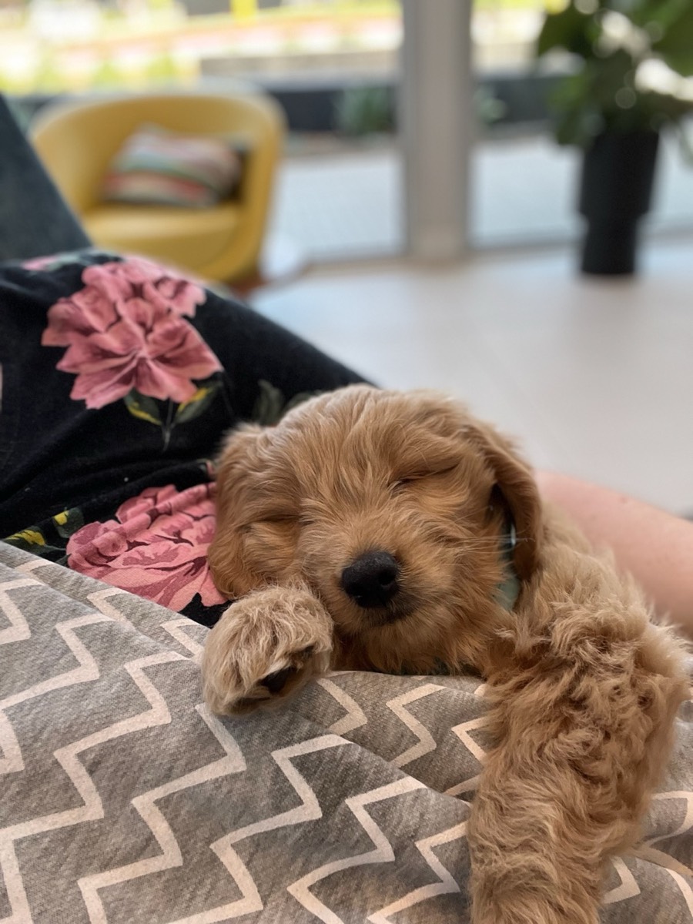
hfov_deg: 46.8
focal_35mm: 30
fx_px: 801
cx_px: 346
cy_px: 462
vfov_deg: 60.0
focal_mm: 2.71
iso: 80
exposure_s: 1/120
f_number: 2.2
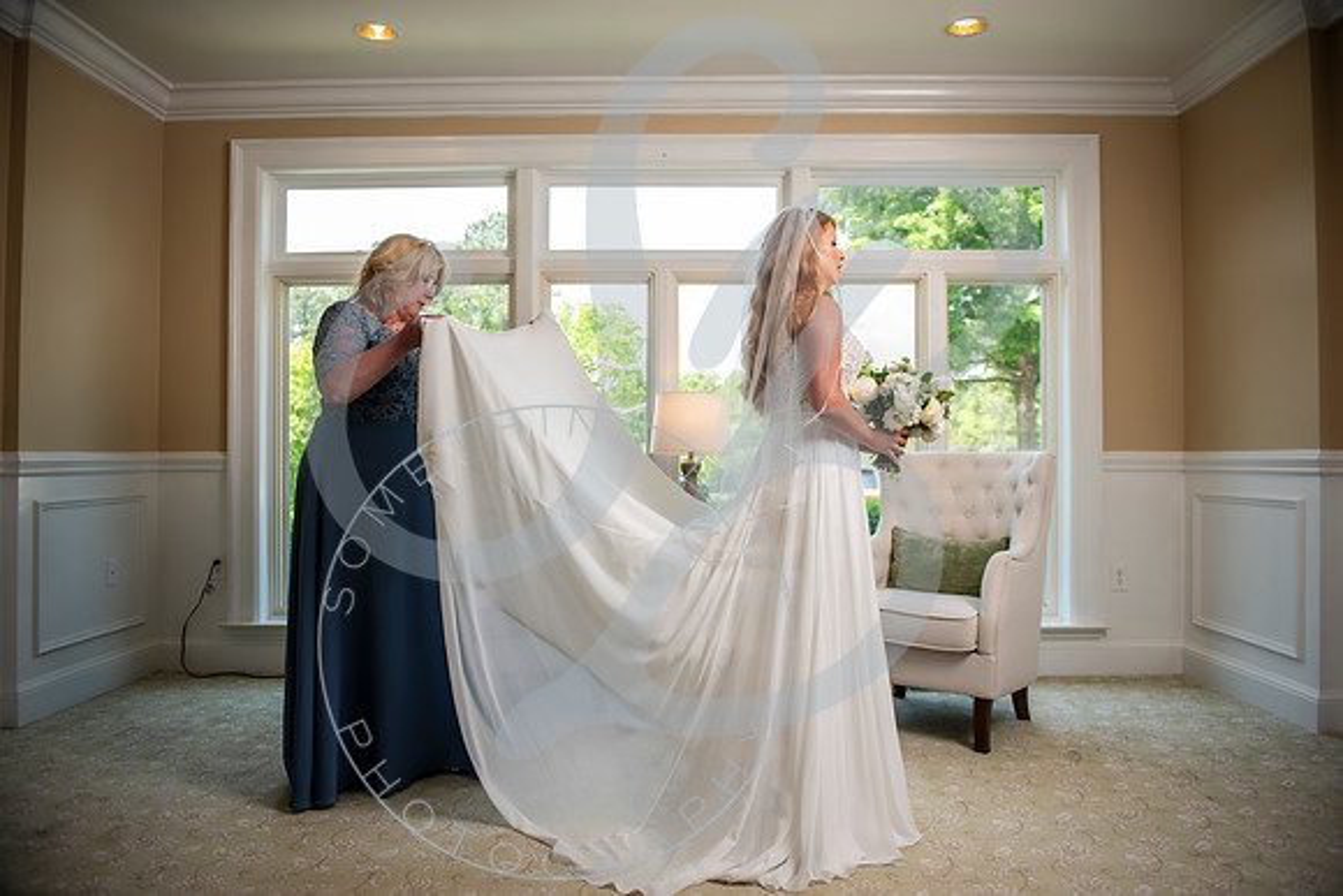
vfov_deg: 52.3
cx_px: 678
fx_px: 912
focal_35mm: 24
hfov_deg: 72.7
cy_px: 448
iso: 100
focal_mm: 24
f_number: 2.8
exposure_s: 1/160
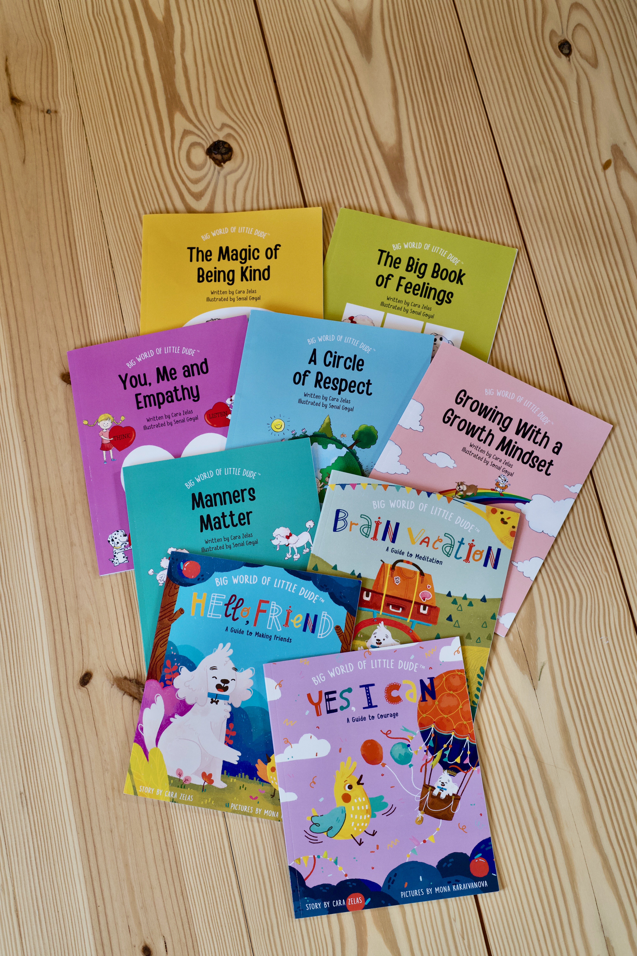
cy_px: 478
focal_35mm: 50
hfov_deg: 27.0
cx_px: 318
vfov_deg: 39.6
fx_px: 1327
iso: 1250
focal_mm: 50
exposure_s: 1/160
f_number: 4
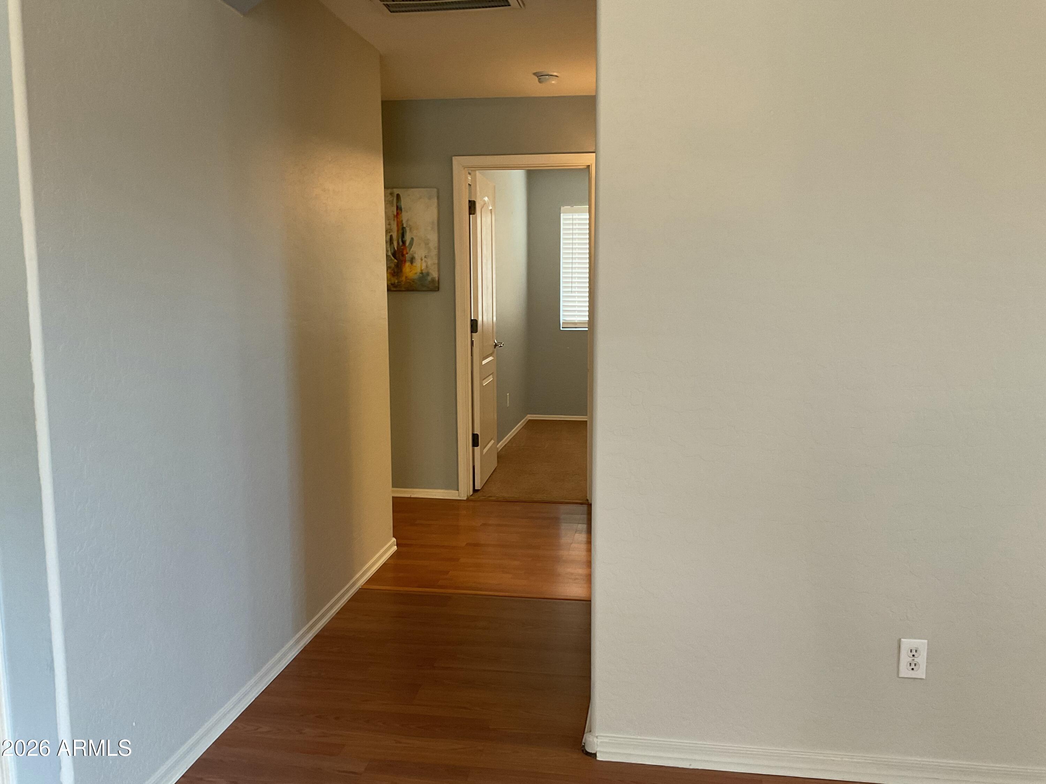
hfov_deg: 61.7
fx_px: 876
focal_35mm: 29
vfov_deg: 48.2
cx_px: 523
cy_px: 392
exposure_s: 1/60
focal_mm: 3
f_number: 1.8
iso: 80
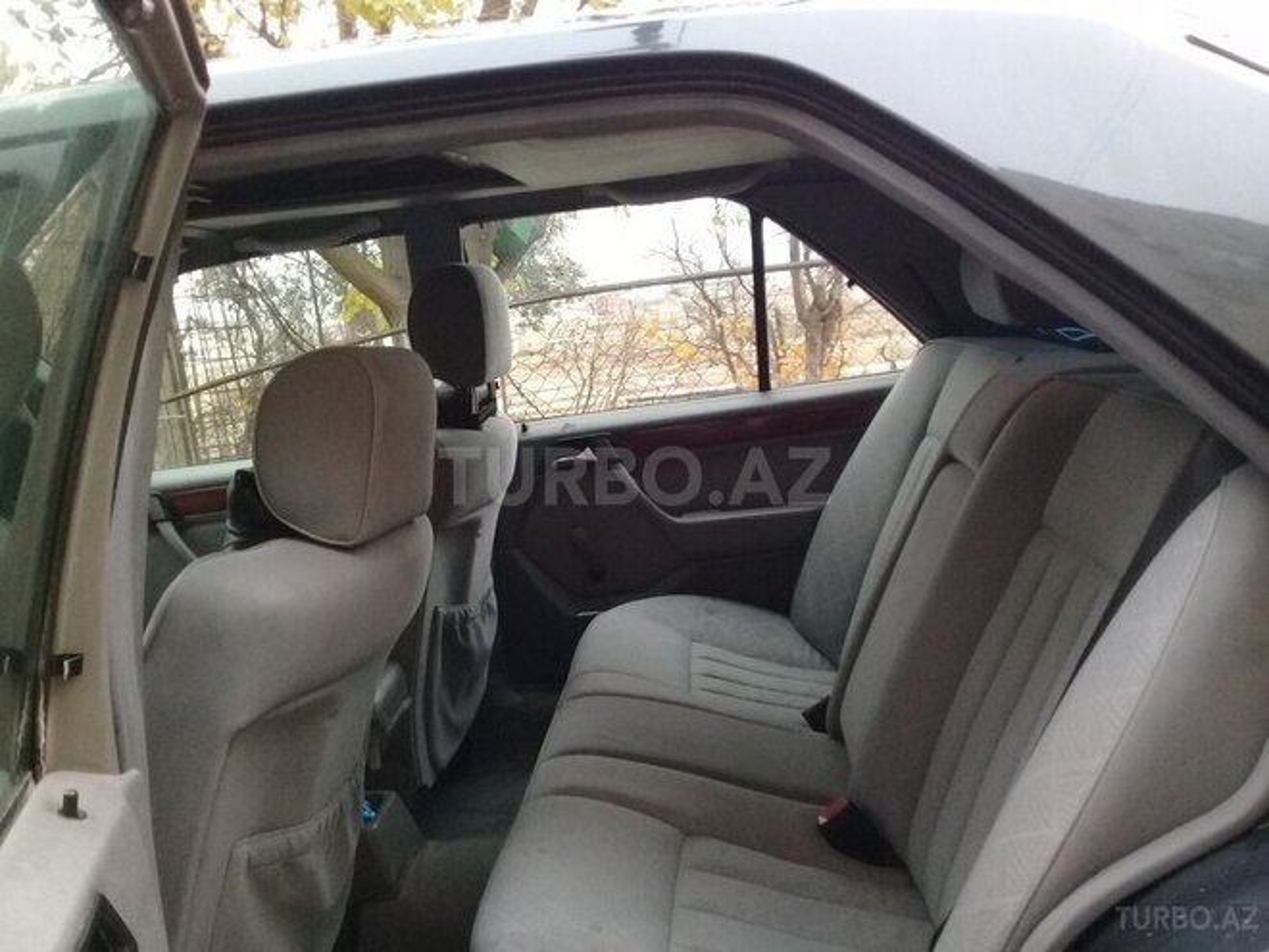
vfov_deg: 45.4
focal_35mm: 31
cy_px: 476
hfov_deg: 58.4
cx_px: 634
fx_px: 1136
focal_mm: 3.3
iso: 200
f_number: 2.2
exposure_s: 1/40
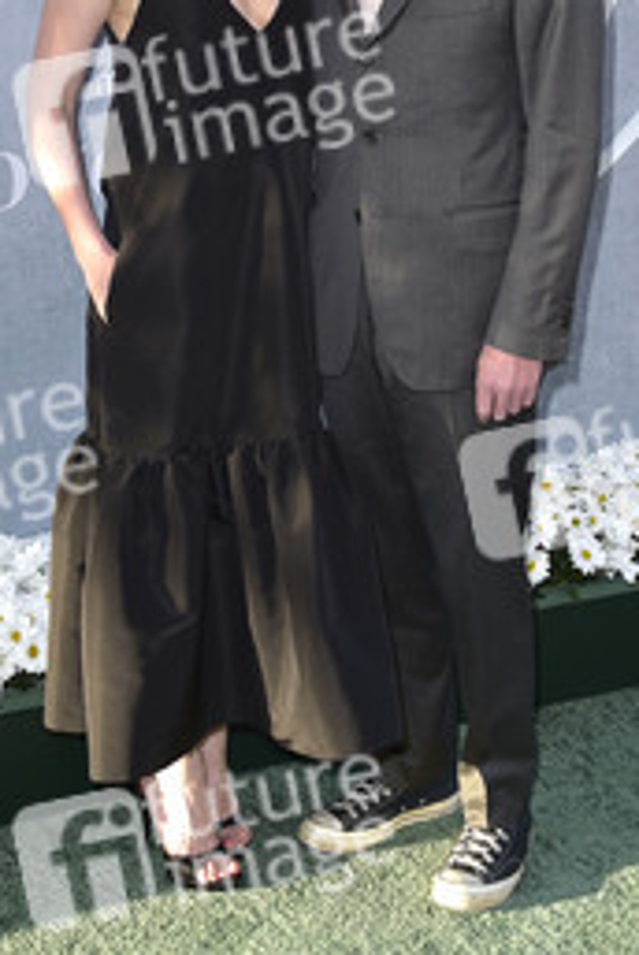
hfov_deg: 19.5
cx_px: 314
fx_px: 1859
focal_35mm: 70
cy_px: 286
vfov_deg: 28.5
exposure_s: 1/250
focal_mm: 45
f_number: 6.3
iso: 250
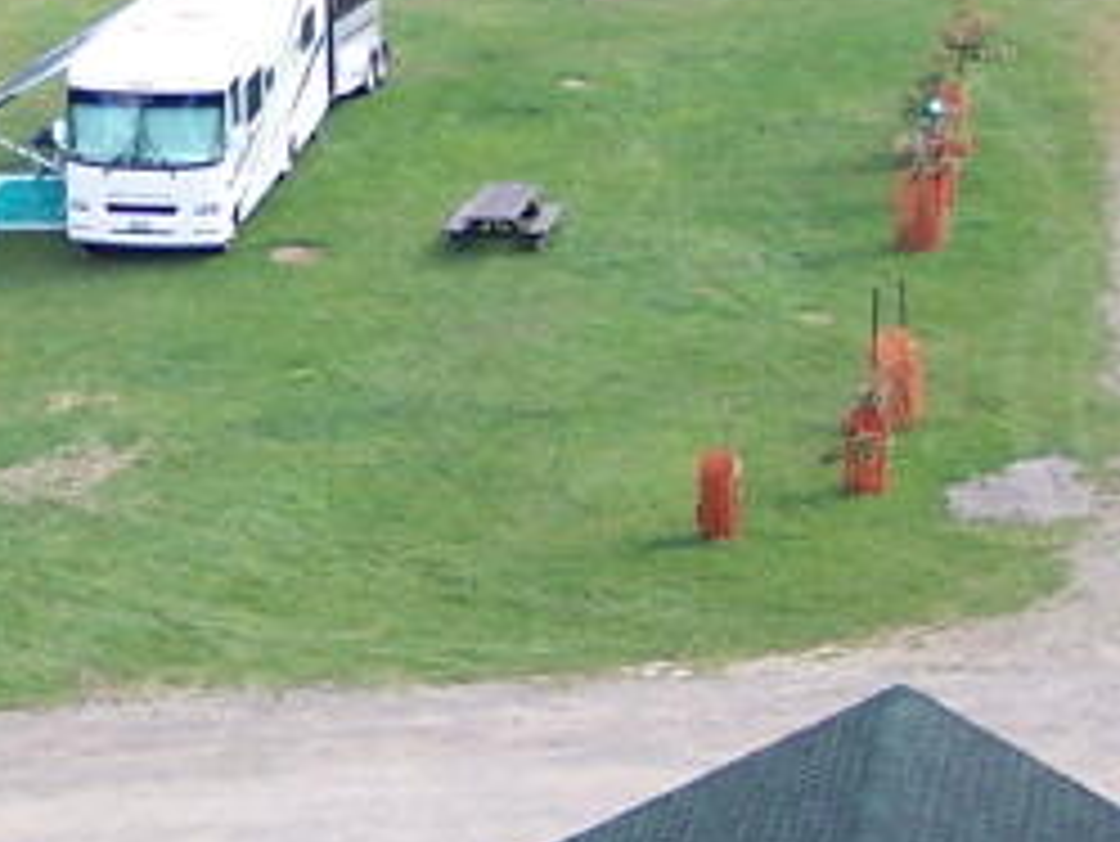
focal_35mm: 156
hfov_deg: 12.6
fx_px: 5050
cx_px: 189
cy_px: 216
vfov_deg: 9.5
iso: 80
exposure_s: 1/250
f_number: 2.8
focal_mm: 6.3
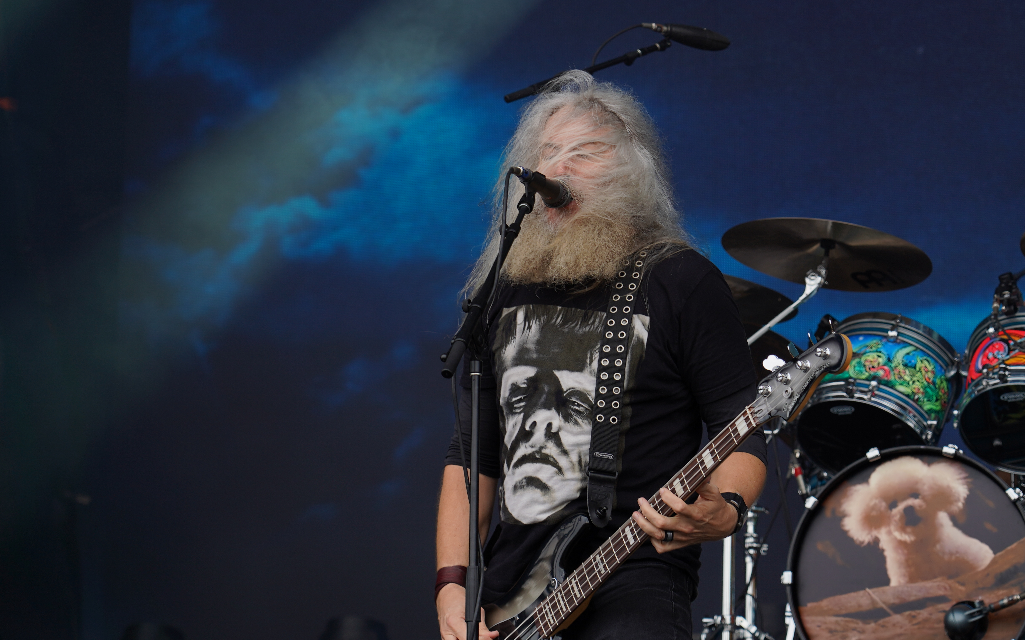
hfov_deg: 15.8
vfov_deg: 9.9
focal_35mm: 132
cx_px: 631
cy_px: 244
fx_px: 3687
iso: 100
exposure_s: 1/200
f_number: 5
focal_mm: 105
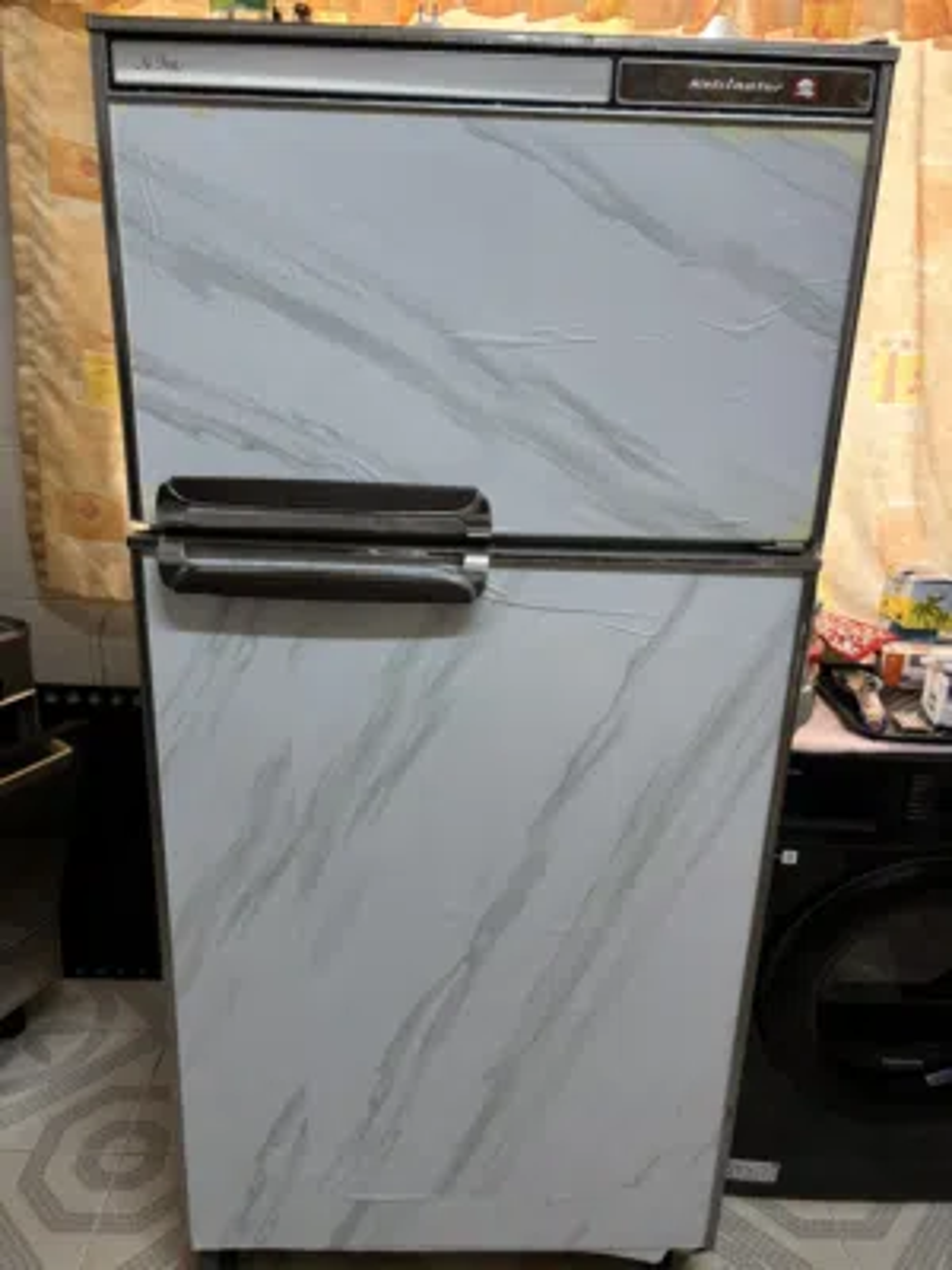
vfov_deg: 67.3
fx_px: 953
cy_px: 635
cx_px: 476
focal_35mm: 26
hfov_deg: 53.1
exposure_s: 1/50
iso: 500
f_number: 1.6
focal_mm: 5.96
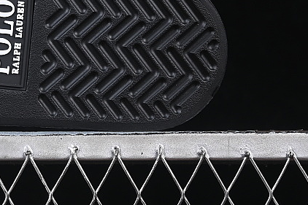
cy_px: -33
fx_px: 1642
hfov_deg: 10.5
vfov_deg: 7.1
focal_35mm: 192
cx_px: -56
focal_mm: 50
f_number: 6.3
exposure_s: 1/60
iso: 160
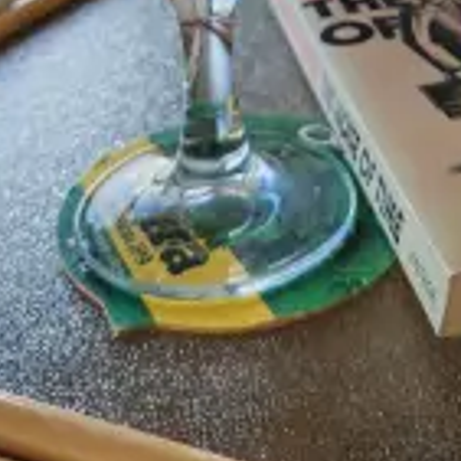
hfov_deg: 28.2
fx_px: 904
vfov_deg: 24.6
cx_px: 340
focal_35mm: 60
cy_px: -154
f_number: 1.75
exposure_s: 1/182
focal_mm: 5.25
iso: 100
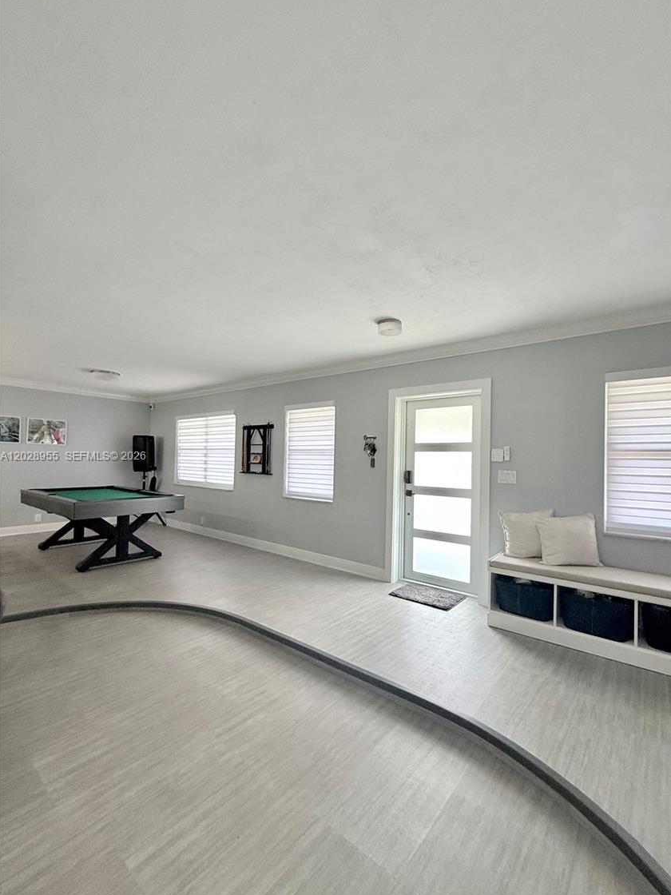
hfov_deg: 81.6
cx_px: 358
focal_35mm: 15
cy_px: 457
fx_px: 388
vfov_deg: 98.2
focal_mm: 2.22
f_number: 2.2
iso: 160
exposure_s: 1/102
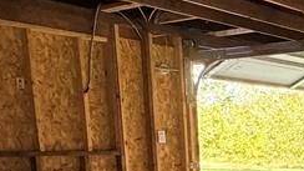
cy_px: 238
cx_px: 390
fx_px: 516
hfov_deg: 27.6
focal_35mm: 64
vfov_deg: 17.3
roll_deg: -1.0
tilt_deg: -12.2
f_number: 2.2
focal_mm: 2.22
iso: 400
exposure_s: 1/60
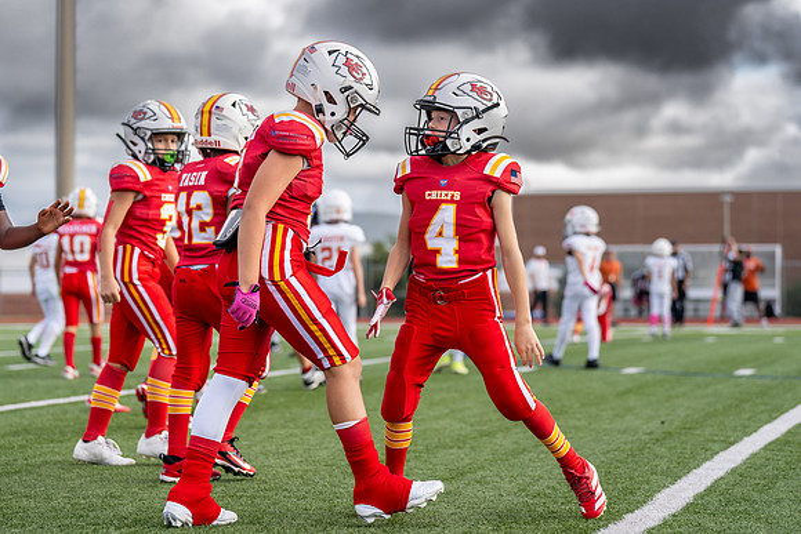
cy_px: 213
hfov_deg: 21.1
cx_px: 355
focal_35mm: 97
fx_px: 2150
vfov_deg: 14.2
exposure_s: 1/2500
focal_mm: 79
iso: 320
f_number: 2.8
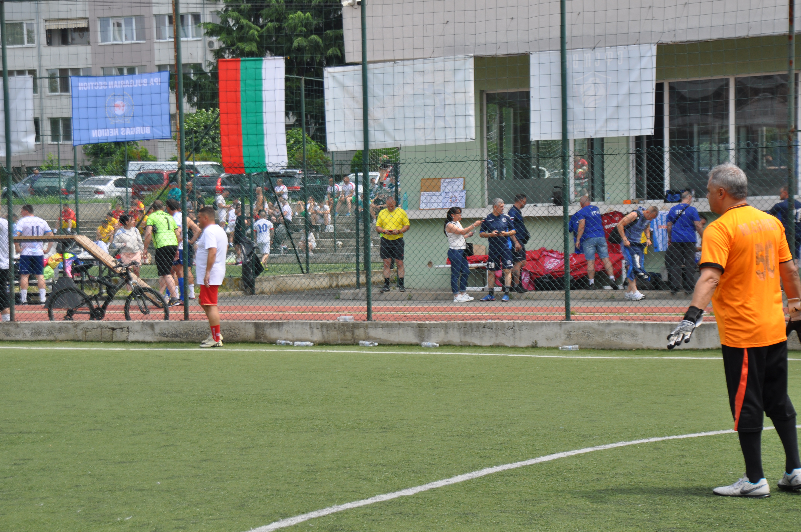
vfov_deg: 13.8
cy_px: 266
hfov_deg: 20.6
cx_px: 400
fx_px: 2200
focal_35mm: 99
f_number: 5.6
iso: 200
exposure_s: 1/500
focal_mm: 66
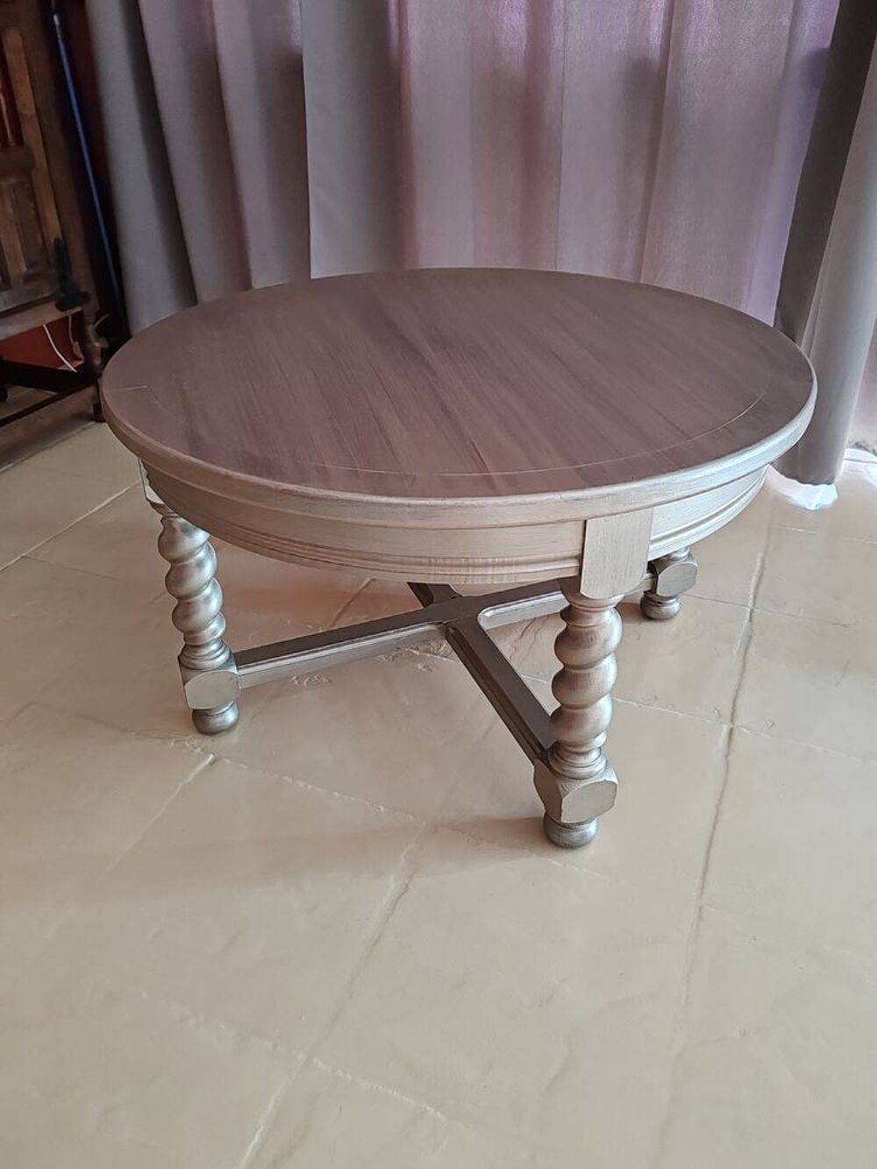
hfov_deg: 51.4
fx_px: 912
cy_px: 584
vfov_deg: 65.3
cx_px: 438
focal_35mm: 27
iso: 2000
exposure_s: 1/50
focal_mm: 6.12
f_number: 1.9
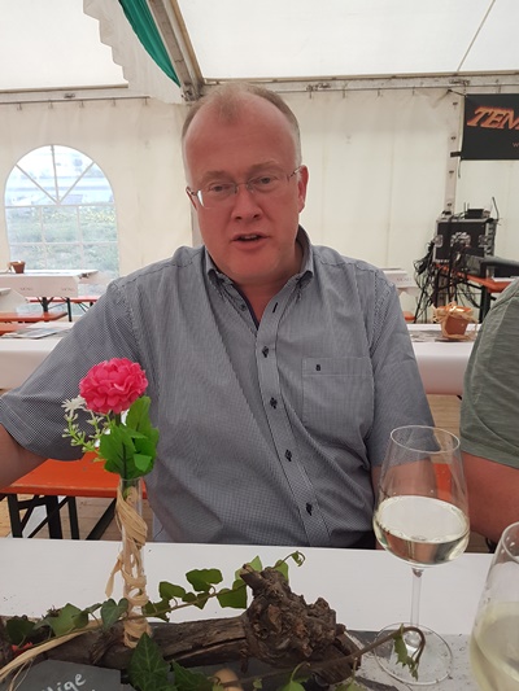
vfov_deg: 67.3
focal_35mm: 26
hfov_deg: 53.1
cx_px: 260
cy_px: 346
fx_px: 520
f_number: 1.7
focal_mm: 4.2
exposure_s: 1/50
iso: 100
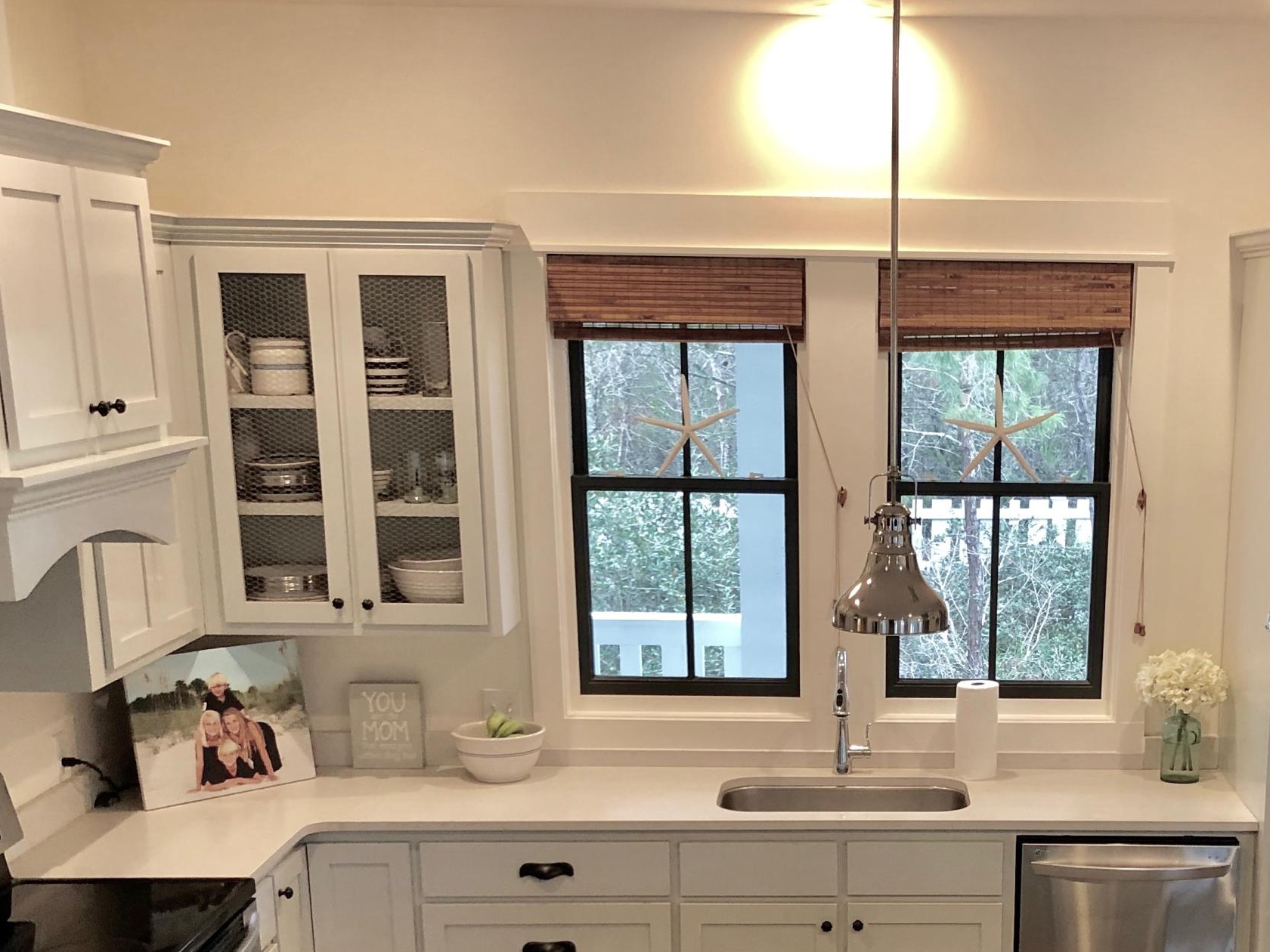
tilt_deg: -17.5
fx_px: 1834
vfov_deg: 28.2
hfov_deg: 37.3
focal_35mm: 50
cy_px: 821
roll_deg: -0.8
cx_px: 943
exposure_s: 1/20
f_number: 1.8
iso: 40
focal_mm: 3.99
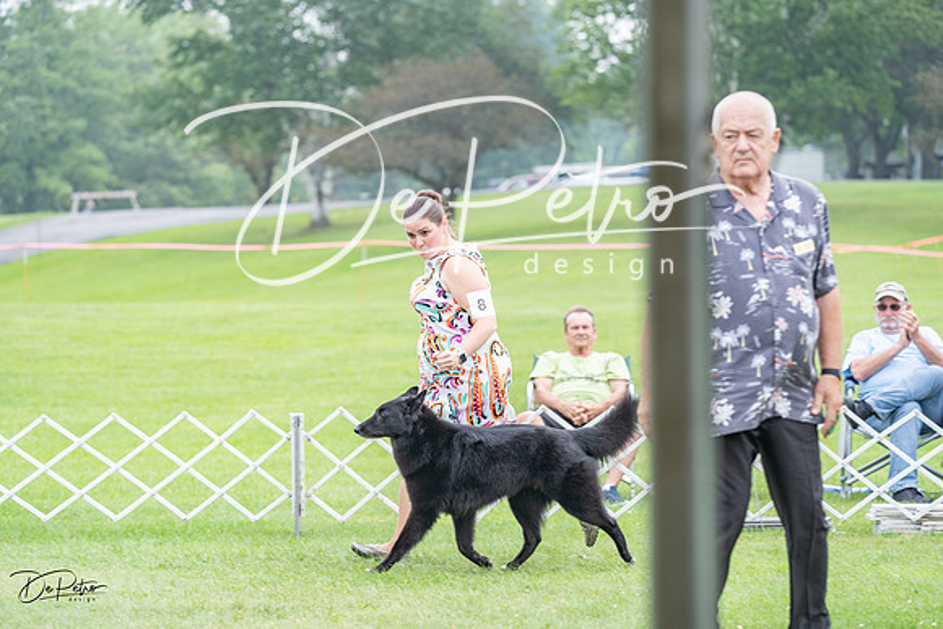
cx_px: 472
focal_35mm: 137
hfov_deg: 15.0
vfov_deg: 10.0
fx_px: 3589
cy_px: 314
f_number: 4.5
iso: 400
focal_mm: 137
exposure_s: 1/400
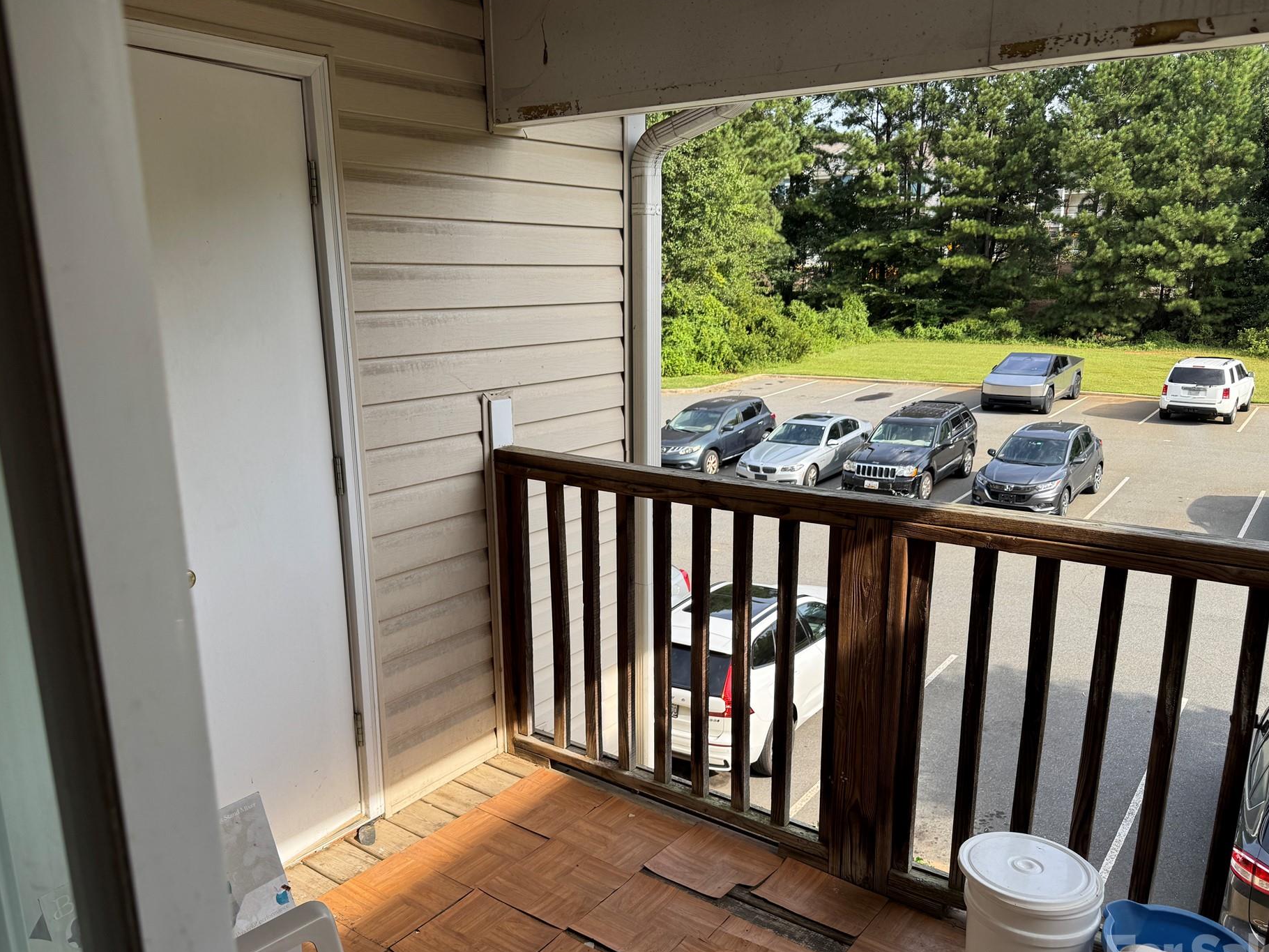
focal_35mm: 27
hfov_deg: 65.3
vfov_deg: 51.2
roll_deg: -0.2
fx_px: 990
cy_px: 530
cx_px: 623
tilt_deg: -14.9
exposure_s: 1/1215
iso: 80
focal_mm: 6.76
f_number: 1.78
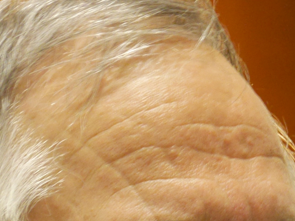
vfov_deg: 1.7
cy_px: 381
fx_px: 7372
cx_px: 249
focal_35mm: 865
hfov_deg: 2.3
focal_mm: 115
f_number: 5.5
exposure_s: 1/25
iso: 1600
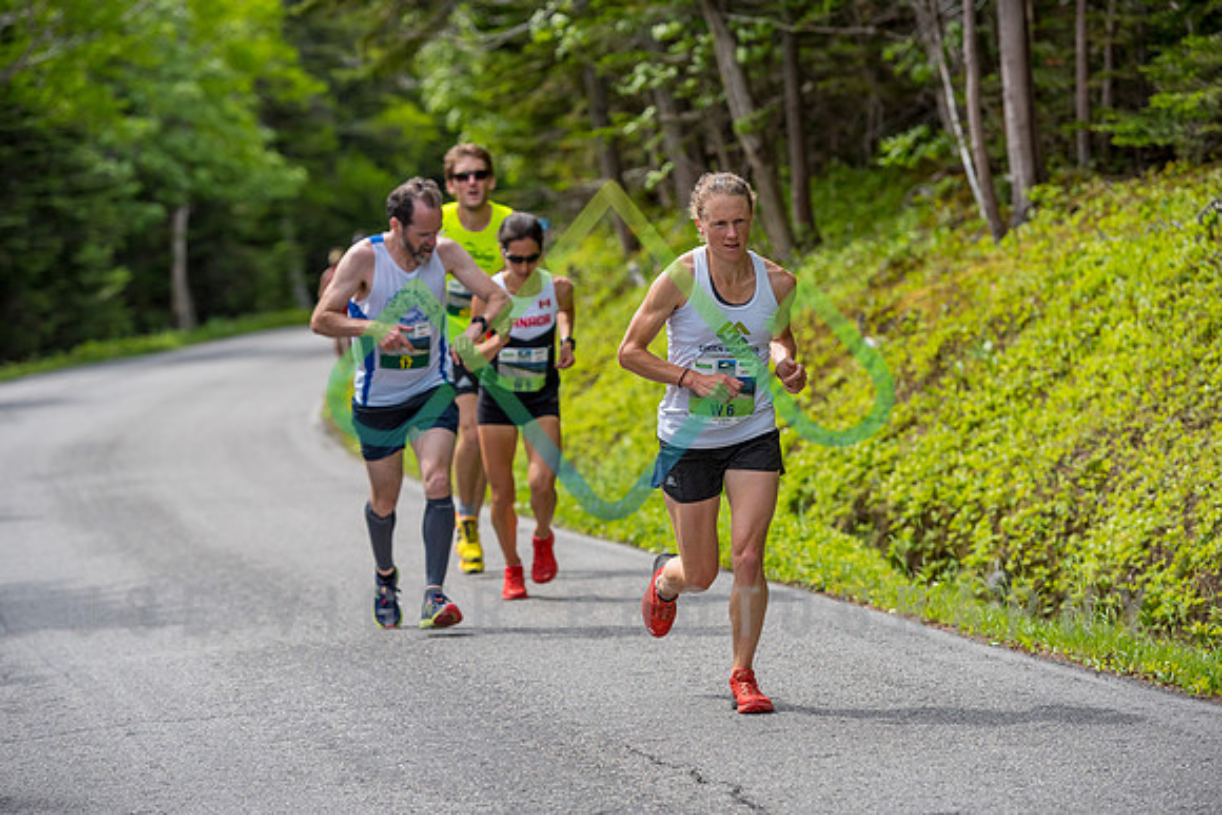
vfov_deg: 9.5
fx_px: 4923
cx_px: 611
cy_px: 408
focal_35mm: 145
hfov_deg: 14.2
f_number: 4
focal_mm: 145
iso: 400
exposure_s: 1/2500
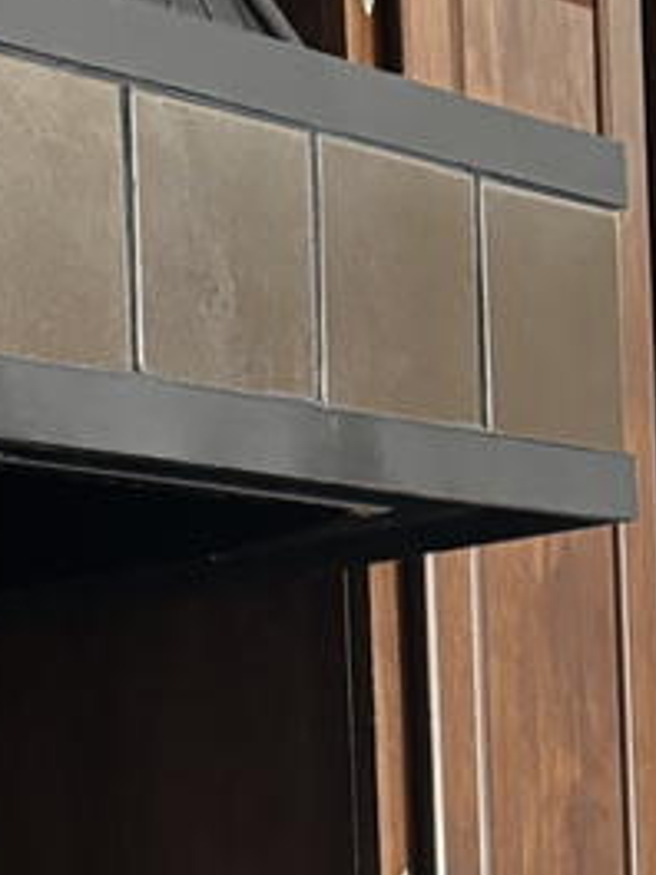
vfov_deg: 12.2
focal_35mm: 151
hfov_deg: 9.5
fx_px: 3815
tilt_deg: -4.1
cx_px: -368
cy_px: 1458
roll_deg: +2.6
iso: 320
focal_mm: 5.96
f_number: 1.6
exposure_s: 1/60
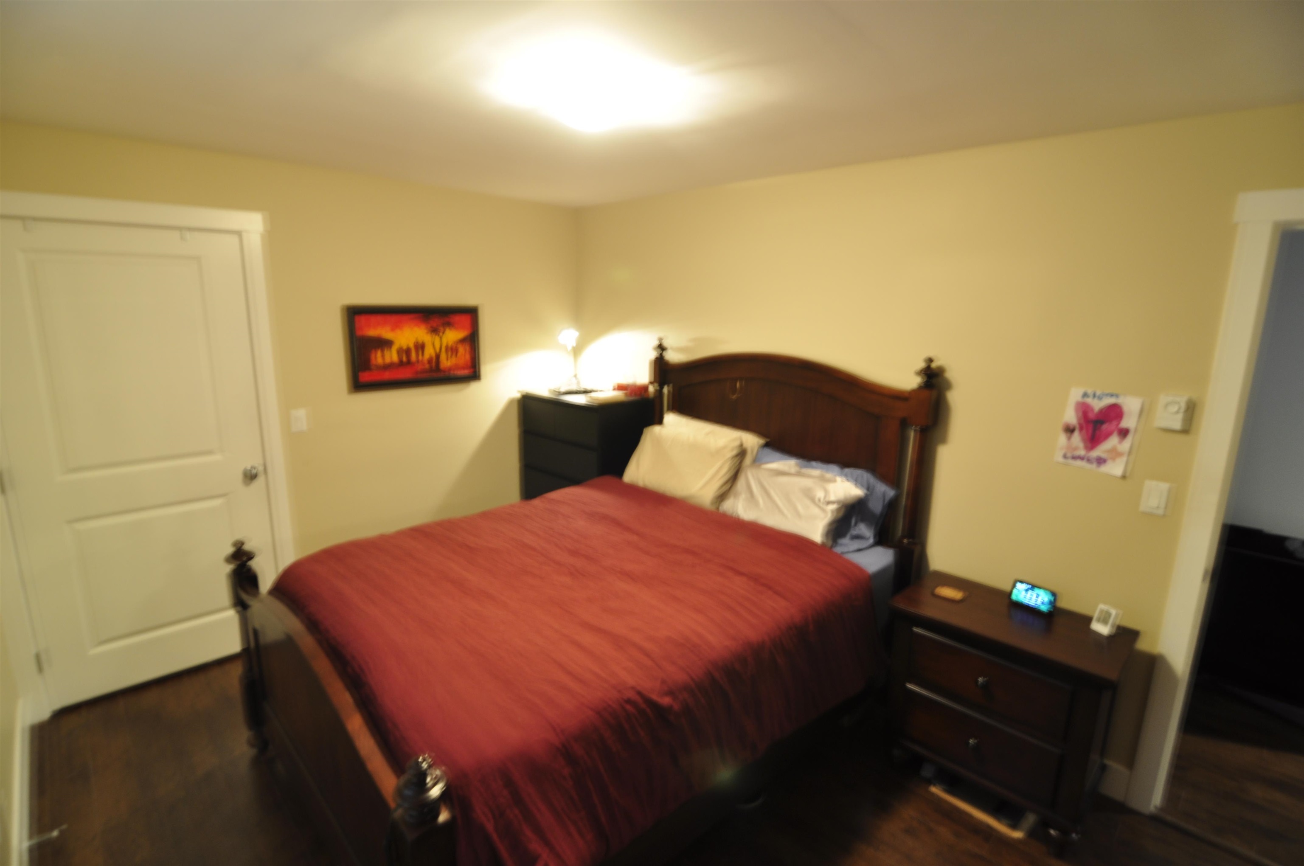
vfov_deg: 71.9
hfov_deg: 95.1
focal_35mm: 16
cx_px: 652
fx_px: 597
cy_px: 433
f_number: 4.8
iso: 200
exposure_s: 1
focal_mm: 11
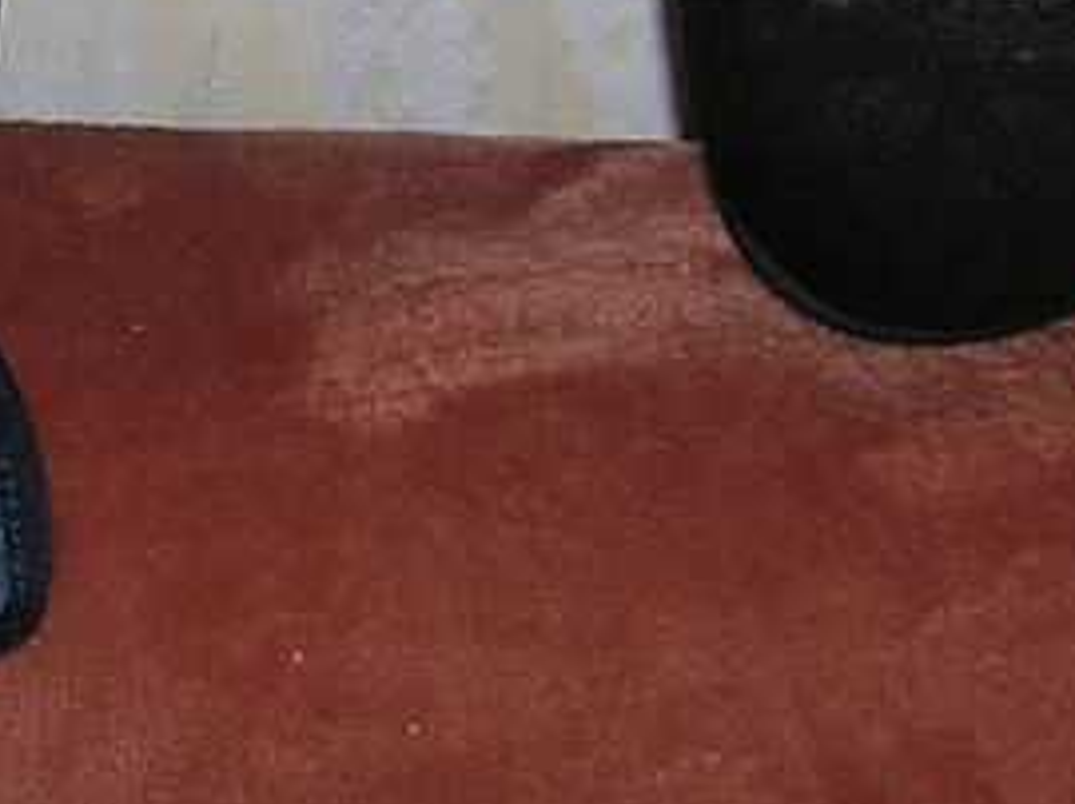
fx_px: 3909
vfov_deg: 11.6
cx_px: 131
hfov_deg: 15.5
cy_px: -32
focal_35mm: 126
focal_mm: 5.7
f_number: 2.9
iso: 50
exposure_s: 1/60.1
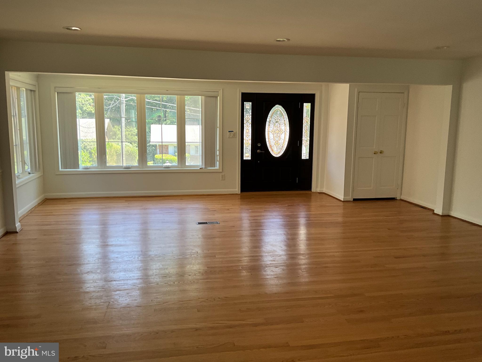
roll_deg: -1.0
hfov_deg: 61.7
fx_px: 404
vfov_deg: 48.2
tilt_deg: -9.9
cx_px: 241
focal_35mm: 29
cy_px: 181
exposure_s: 1/86
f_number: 1.8
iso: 64
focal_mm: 3
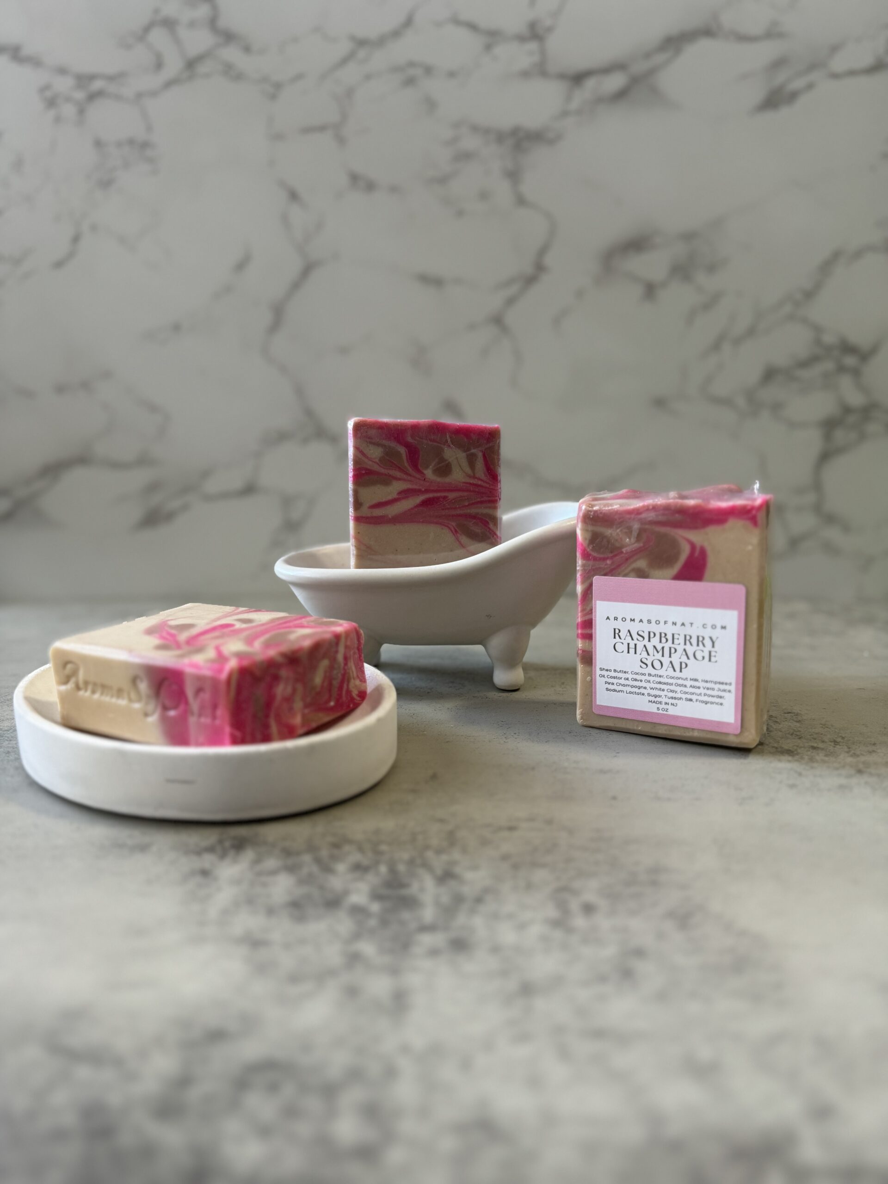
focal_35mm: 24
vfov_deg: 71.6
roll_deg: +1.2
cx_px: 444
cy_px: 592
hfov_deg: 56.8
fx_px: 821
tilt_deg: -13.0
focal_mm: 6.86
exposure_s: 1/94
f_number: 1.78
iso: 200
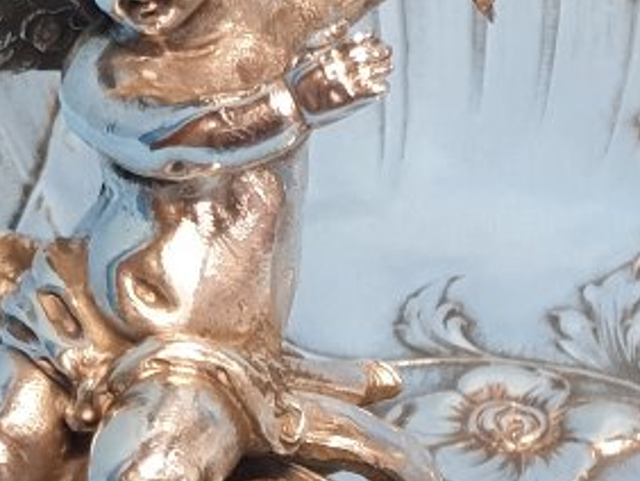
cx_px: 919
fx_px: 4089
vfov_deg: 6.7
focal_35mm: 221
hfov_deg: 8.8
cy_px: 145
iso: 200
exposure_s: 1/20
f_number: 2.4
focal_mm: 6
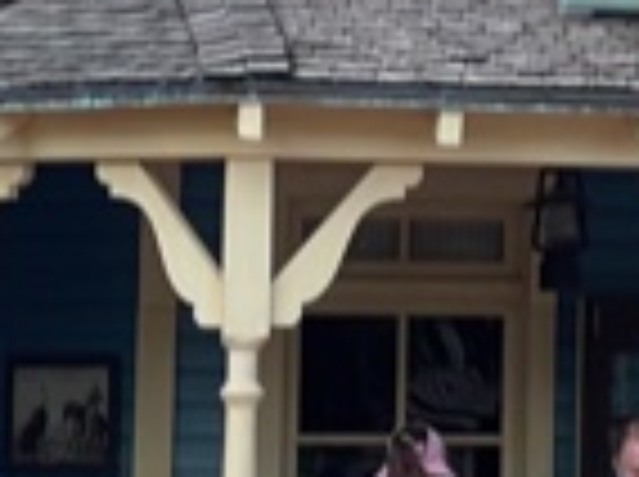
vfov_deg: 6.3
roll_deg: +0.2
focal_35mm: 234
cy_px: 2
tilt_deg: +5.7
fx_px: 4312
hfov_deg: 8.3
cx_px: 918
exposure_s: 1/369
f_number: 2
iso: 25
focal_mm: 6
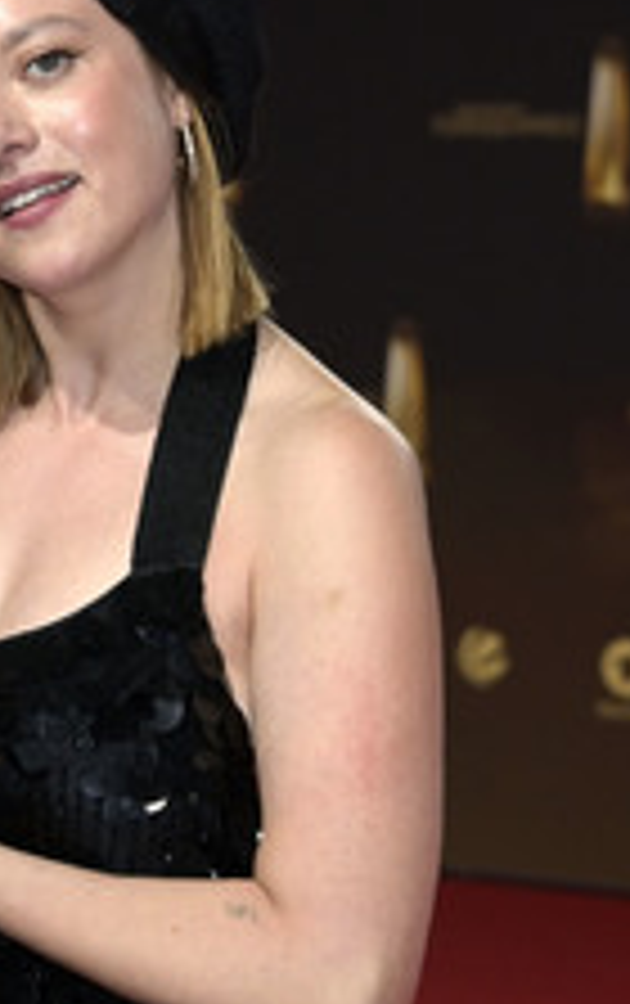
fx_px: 4053
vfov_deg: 14.1
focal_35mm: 148
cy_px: 459
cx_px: -2
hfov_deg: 8.8
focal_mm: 72
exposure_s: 1/250
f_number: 5.6
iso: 1250
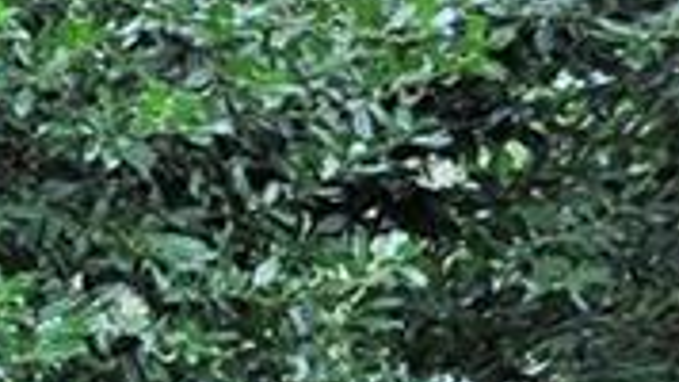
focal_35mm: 234
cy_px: 1003
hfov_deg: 8.1
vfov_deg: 5.0
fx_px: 4212
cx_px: -1213
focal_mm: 26
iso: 200
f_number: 5.6
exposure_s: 1/125
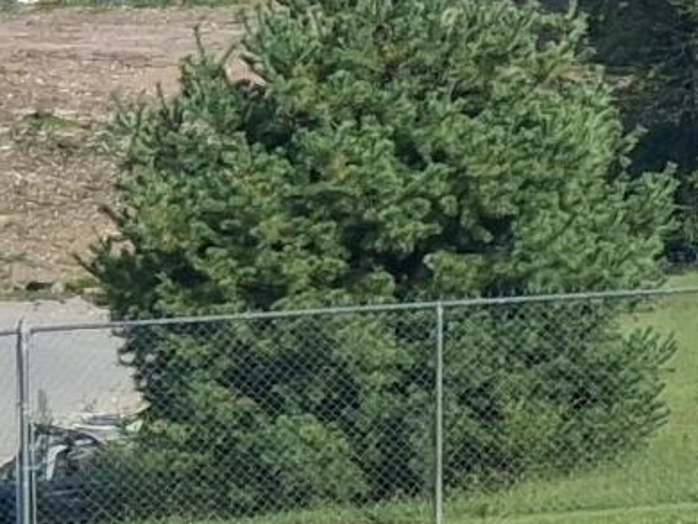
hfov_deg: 8.3
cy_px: 547
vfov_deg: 7.4
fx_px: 4035
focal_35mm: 200
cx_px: 2135
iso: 25
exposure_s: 1/533
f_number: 1.8
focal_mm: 3.98
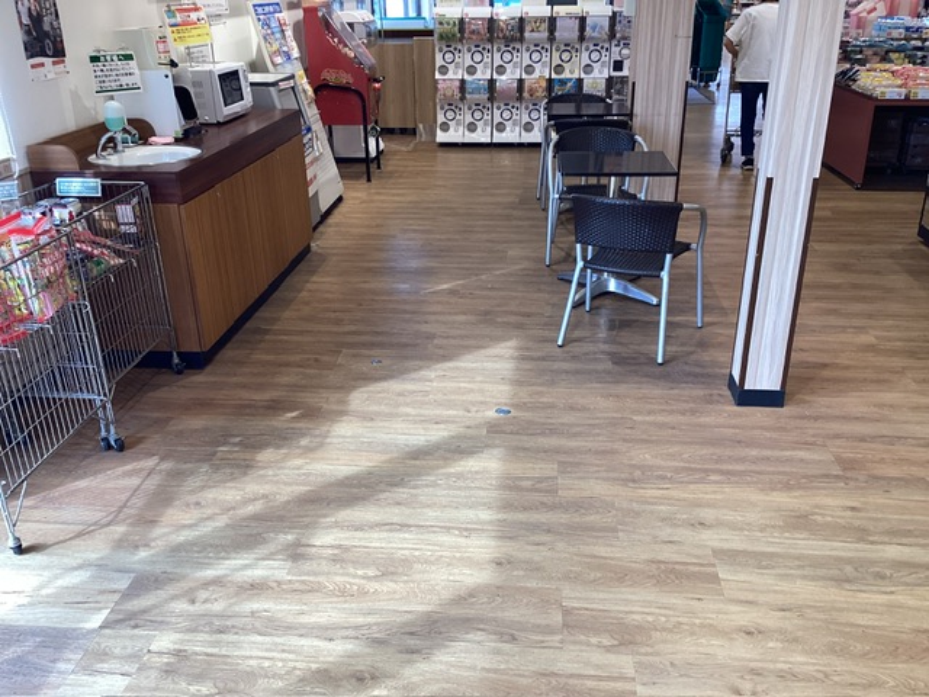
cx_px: 464
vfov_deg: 45.4
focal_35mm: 31
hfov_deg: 58.4
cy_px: 348
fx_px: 832
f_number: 2.4
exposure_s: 1/120
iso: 80
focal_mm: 3.3
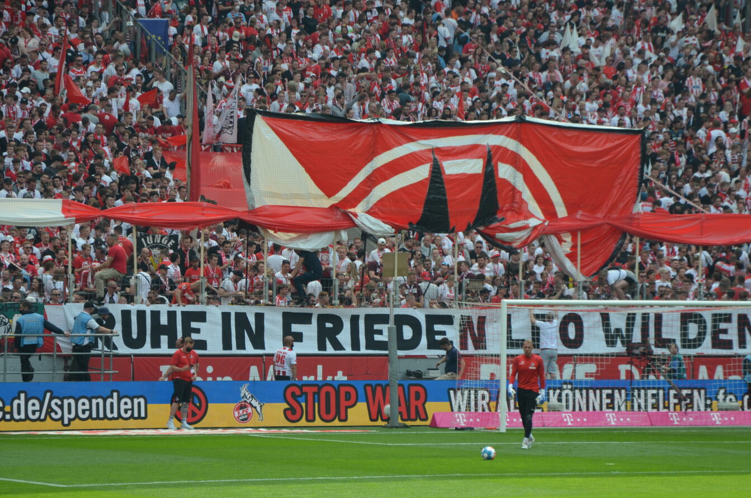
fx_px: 3906
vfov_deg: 7.3
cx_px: 403
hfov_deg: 11.0
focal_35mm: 188
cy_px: 294
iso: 250
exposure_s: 1/500
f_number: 5.6
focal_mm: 105
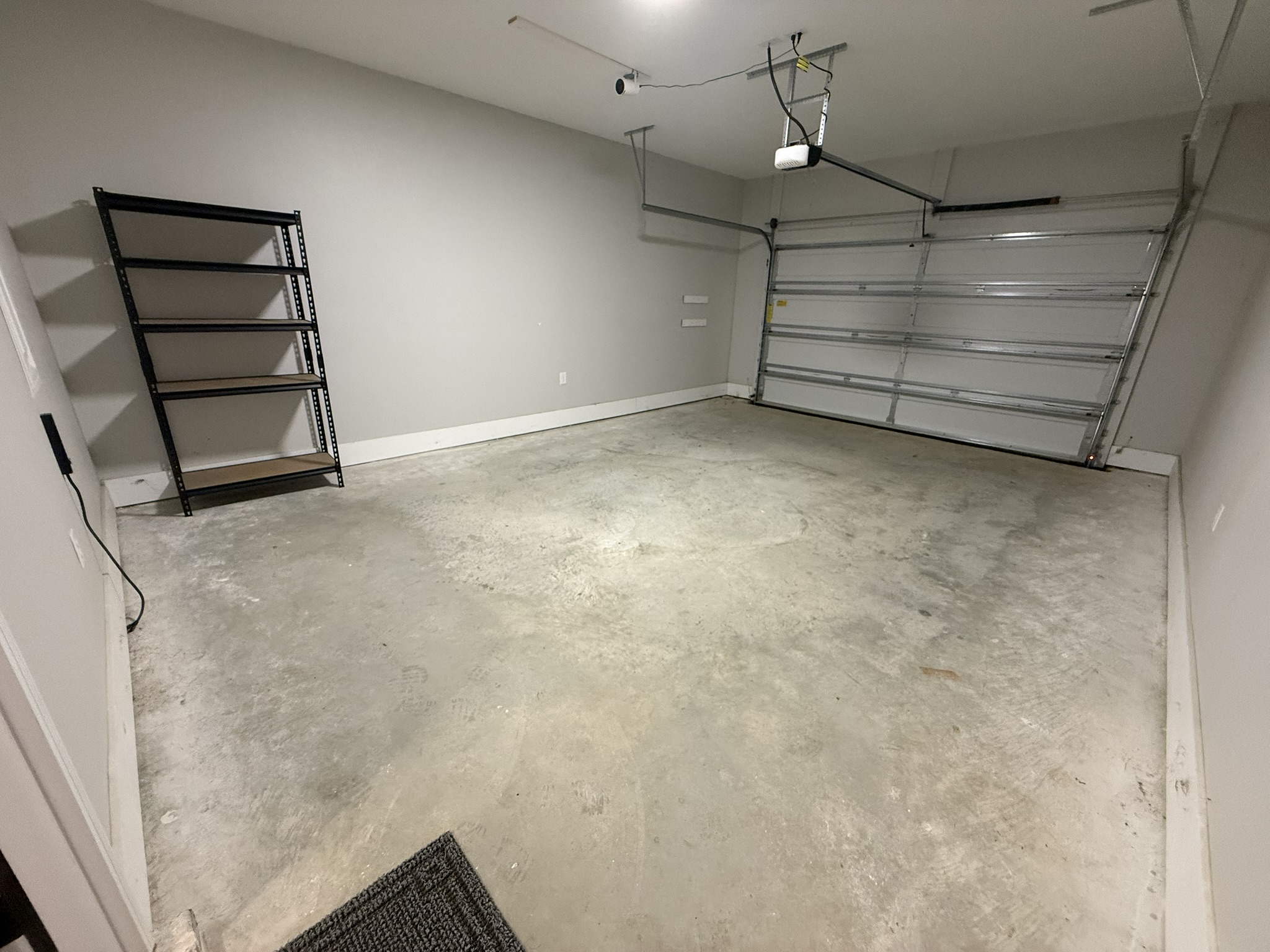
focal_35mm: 14
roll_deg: -1.1
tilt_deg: -18.5
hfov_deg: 102.1
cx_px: 635
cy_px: 476
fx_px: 514
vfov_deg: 85.7
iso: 320
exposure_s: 1/60
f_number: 2.2
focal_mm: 2.22
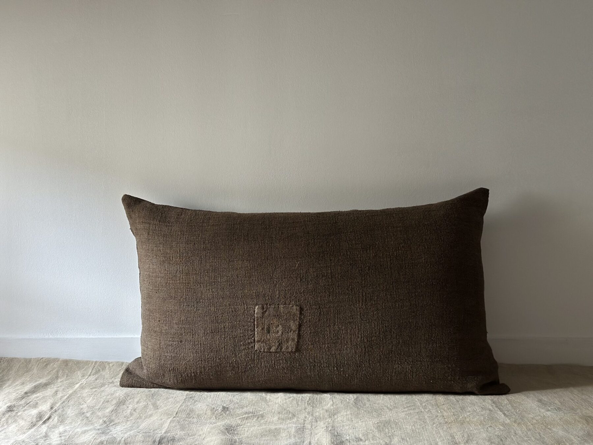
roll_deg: +0.4
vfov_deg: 30.3
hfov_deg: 39.7
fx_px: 822
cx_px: 296
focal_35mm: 48
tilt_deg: -5.0
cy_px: 222
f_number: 1.78
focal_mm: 6.86
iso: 160
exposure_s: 1/60
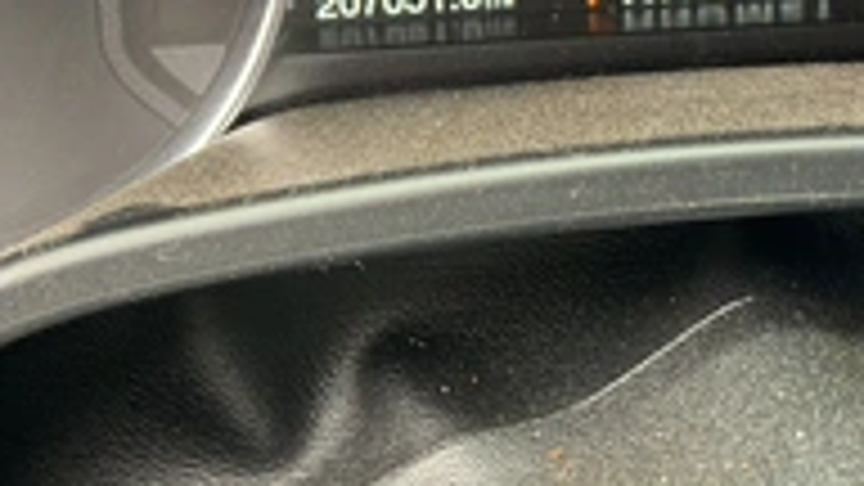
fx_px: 2497
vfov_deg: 11.0
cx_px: 418
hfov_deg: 19.6
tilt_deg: -25.5
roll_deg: +1.3
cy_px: 18
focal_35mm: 109
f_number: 1.78
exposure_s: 1/60
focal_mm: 6.76
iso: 160
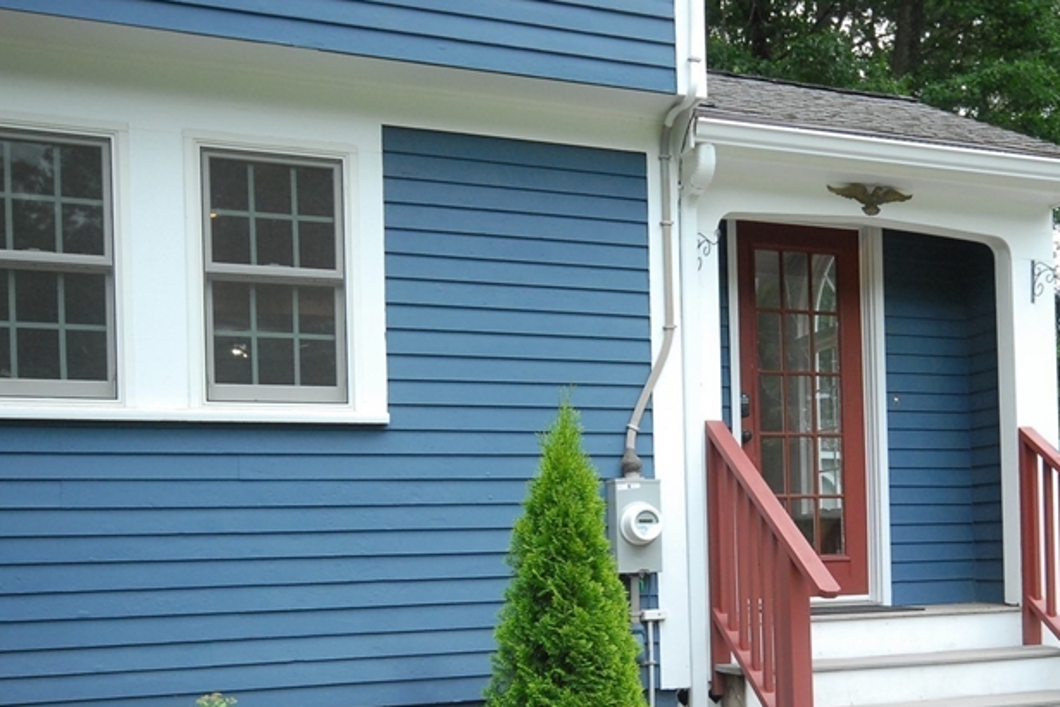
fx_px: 1325
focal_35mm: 45
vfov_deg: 29.3
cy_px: 541
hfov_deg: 43.1
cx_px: 700
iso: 400
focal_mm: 18
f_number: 8
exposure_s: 1/100
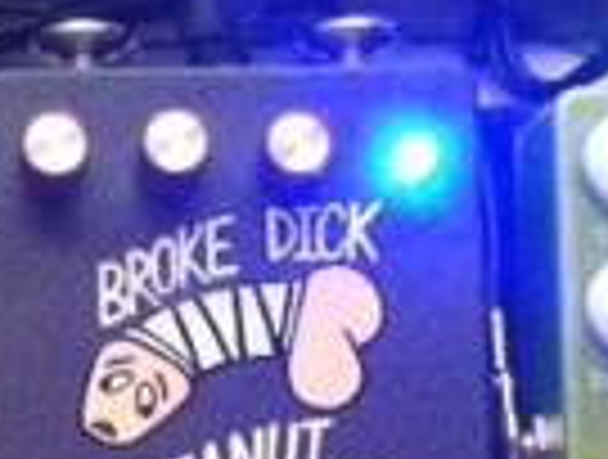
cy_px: 414
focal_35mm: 156
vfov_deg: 9.5
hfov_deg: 12.4
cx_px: -104
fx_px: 2747
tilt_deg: -82.2
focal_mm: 4.12
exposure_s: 1/15
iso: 640
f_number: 2.4
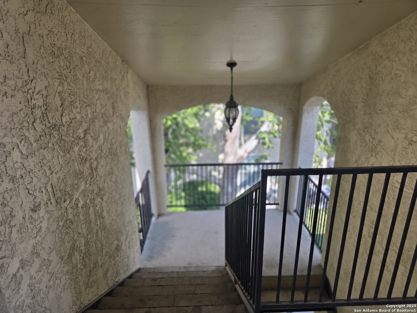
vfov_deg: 58.9
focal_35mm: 23
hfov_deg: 73.9
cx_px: 208
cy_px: 156
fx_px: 277
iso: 40
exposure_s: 1/359
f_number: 1.7
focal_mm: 6.3
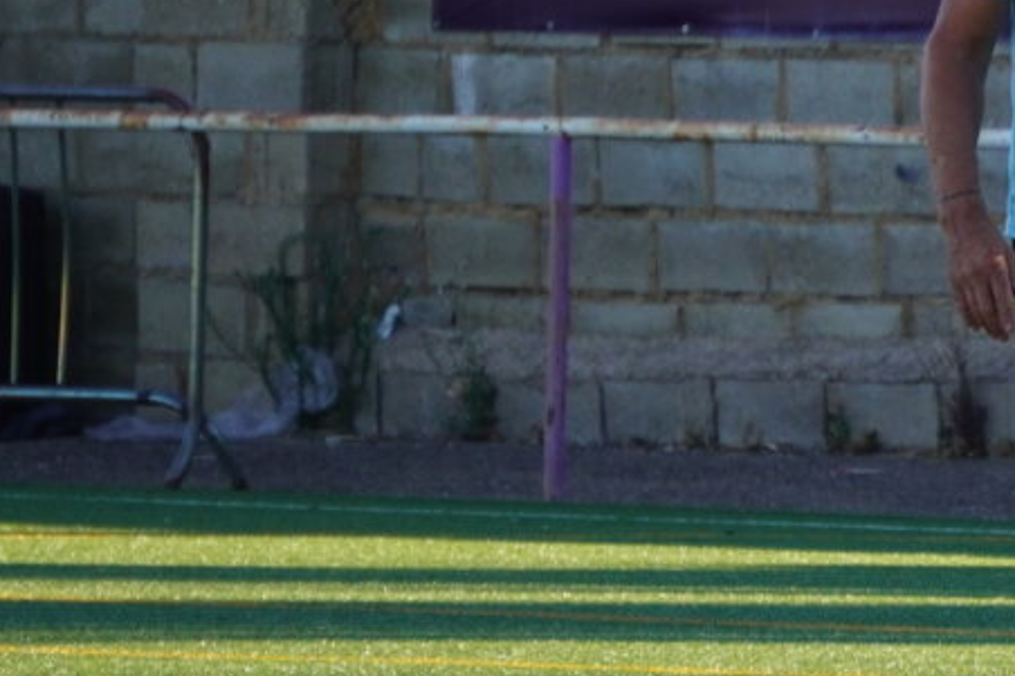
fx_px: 25139
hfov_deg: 2.3
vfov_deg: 1.5
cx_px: 1188
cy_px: 84
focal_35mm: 892
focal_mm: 210
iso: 400
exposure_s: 1/400
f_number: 6.3
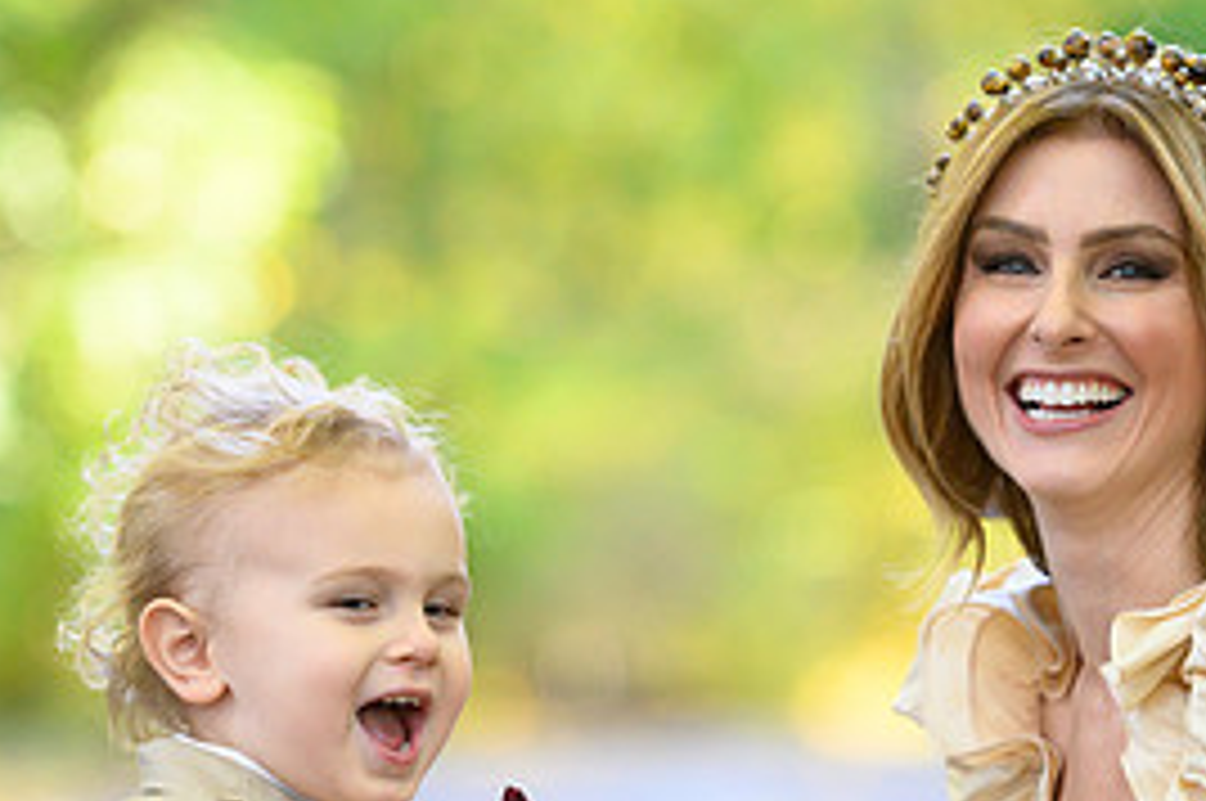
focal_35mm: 314
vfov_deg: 4.4
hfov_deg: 6.6
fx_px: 10506
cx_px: 711
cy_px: 738
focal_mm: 145
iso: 1600
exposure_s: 1/200
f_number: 3.2
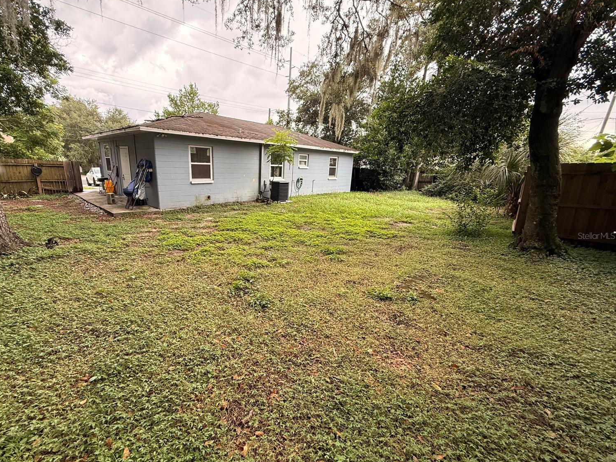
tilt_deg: -14.5
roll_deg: -2.3
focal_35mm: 15
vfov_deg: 81.7
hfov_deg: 98.0
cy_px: 236
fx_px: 267
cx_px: 287
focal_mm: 2.22
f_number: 2.2
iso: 125
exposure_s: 1/99
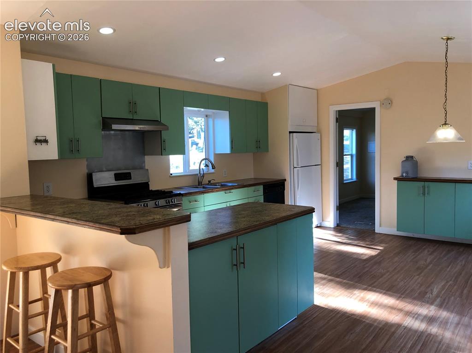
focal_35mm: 28
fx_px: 382
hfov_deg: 63.5
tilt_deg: -4.6
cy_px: 176
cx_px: 236
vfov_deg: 49.7
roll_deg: +1.1
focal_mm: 3.99
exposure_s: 1/40
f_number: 1.8
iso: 25
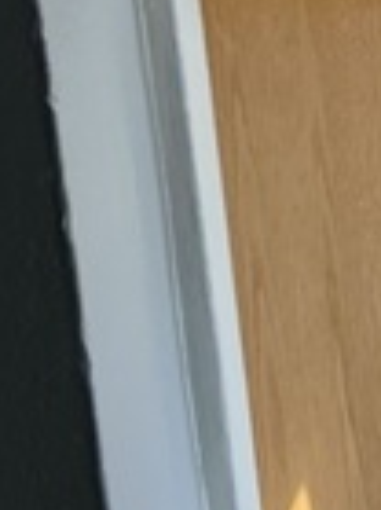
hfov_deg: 6.5
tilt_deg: -17.3
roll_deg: +0.5
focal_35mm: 202
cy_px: -220
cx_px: 1293
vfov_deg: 9.6
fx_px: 2969
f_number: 1.5
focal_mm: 5.7
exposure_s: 1/173
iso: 40
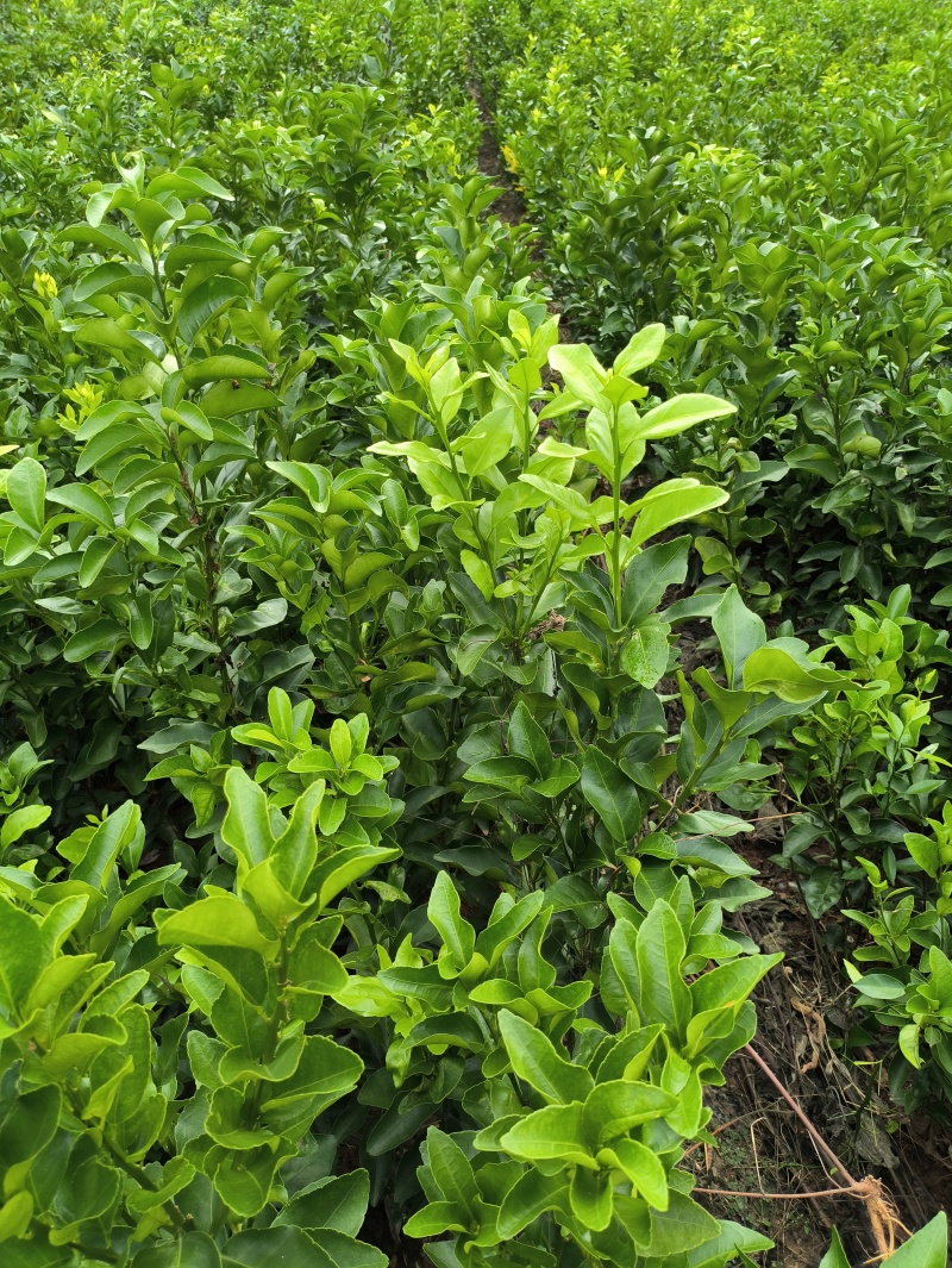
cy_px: 634
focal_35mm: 23
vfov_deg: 73.9
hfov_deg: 58.9
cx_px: 476
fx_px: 843
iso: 50
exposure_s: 1/153
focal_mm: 4.69
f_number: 1.79
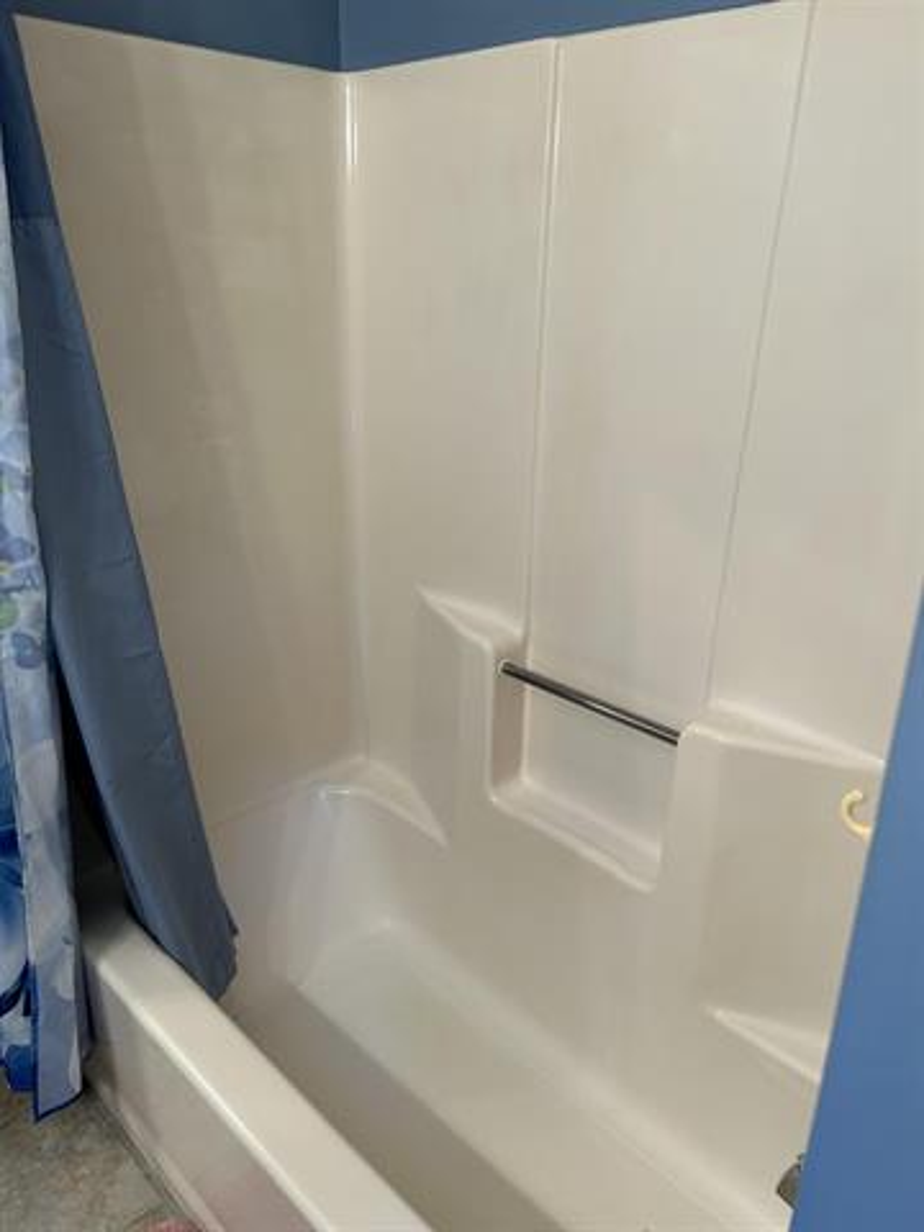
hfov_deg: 53.1
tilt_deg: -21.3
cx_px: 462
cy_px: 616
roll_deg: -1.4
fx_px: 925
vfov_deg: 67.3
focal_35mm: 26
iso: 100
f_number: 1.5
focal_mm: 5.7
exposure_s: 1/60
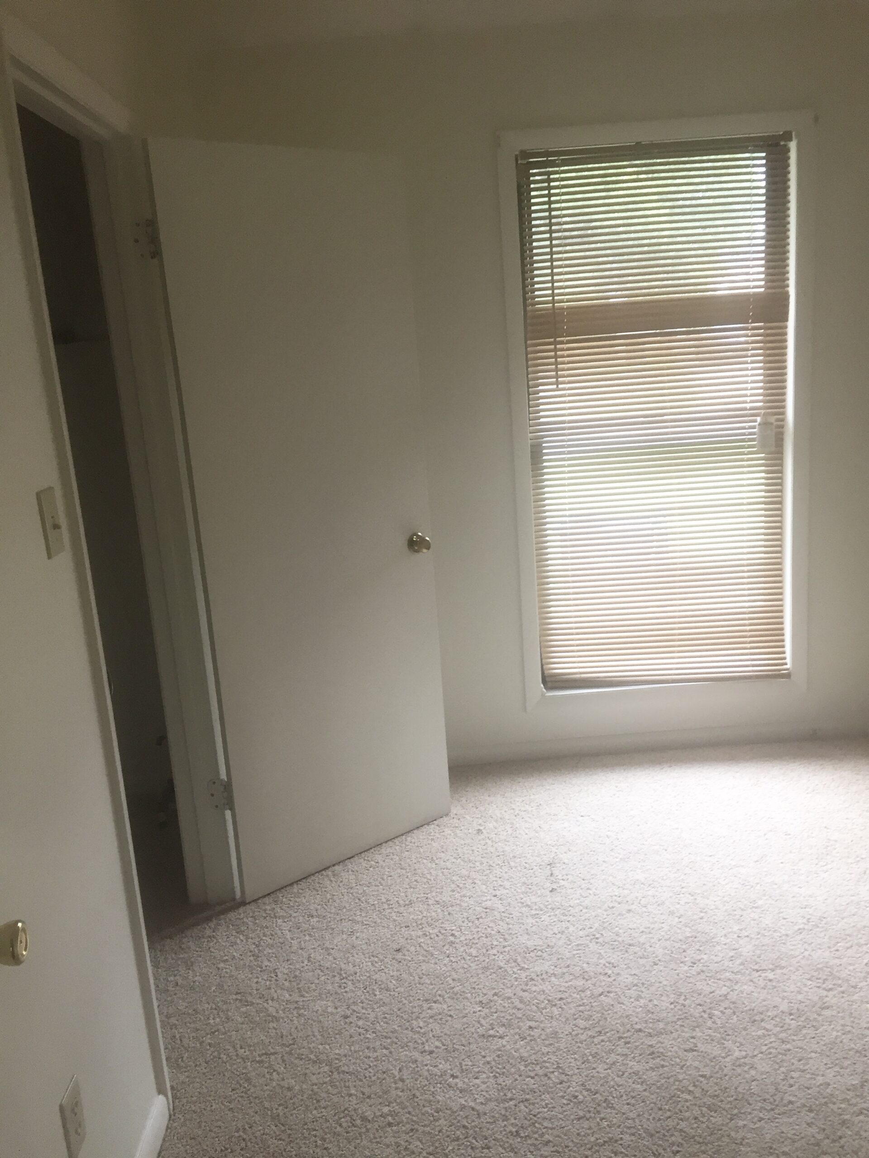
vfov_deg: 61.7
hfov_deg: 48.2
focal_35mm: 29
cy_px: 579
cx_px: 434
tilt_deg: -11.6
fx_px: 971
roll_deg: +3.7
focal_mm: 4.15
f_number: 2.2
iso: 64
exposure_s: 1/30
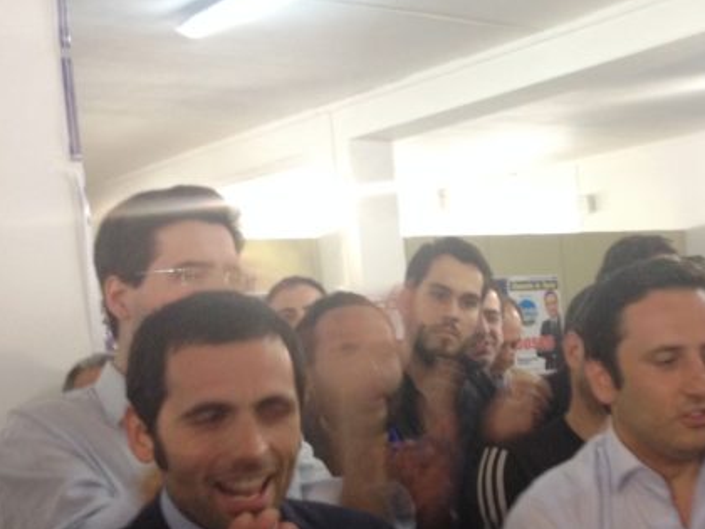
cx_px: 611
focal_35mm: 64
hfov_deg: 29.2
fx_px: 1303
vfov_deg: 22.8
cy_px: 361
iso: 160
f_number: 2.4
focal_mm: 4.28
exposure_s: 1/20
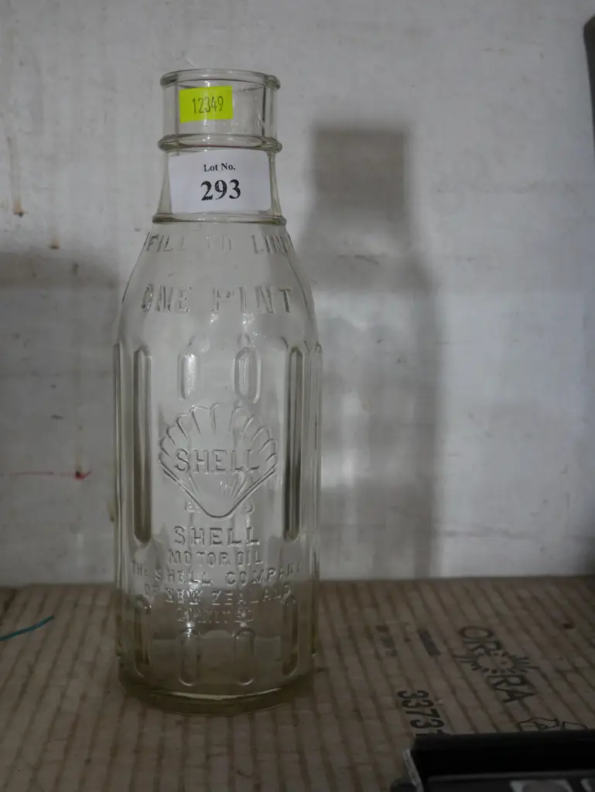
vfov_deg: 39.6
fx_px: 1099
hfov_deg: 30.3
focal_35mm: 48
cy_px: 396
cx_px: 298
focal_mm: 24
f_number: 5.2
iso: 1600
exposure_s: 1/60
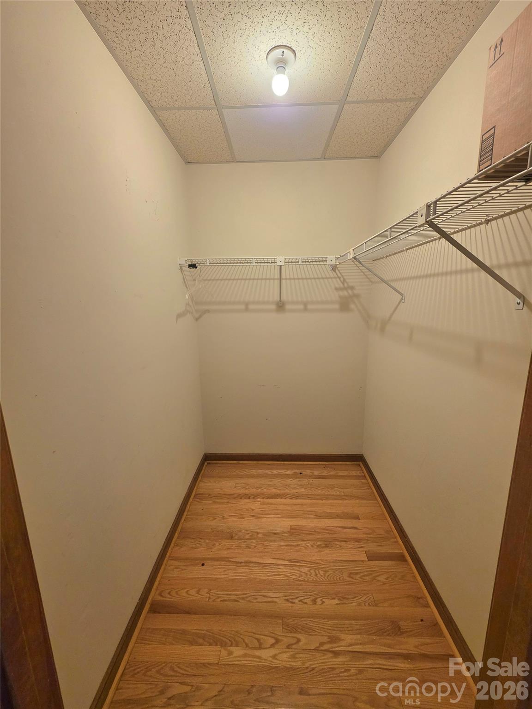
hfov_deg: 89.9
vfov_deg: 106.2
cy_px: 354
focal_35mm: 13
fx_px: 266
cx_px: 266
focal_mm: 2.2
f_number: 1.9
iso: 250
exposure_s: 1/120
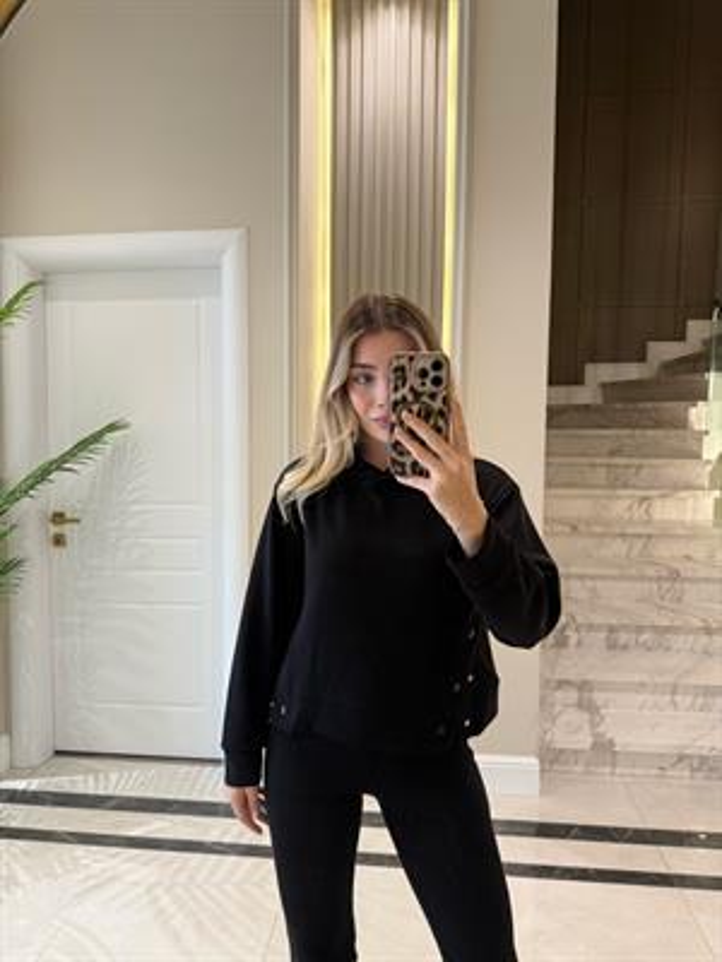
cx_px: 361
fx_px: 667
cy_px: 481
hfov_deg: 56.8
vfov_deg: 71.6
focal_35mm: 24
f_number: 1.78
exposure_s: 1/50
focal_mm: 6.76
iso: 160
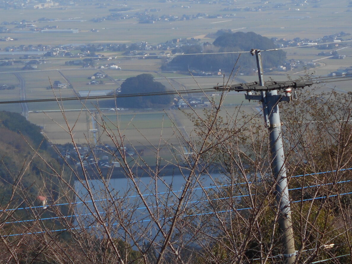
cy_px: 72
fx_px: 1505
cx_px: 157
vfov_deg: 10.0
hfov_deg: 13.3
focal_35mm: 148
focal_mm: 15.4
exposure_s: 1/320
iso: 80
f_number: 6.3
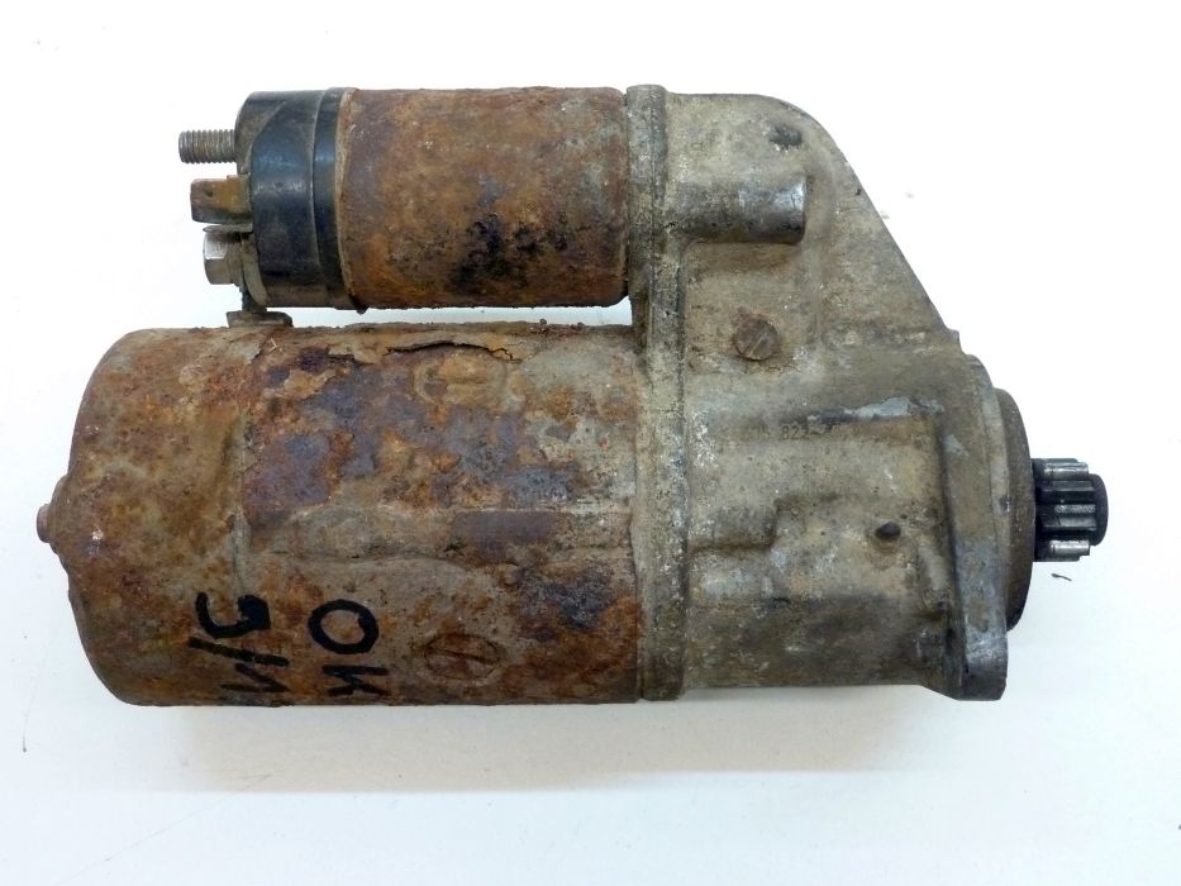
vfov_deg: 34.4
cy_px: 443
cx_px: 590
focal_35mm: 42
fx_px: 1433
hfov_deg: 44.8
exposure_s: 1/25
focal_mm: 6.9
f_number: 3.7
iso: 400
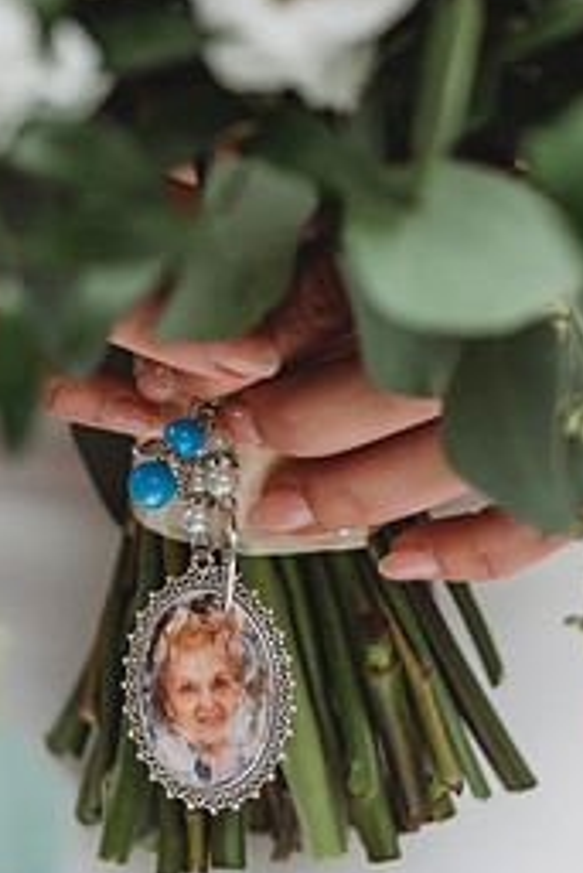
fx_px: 8514
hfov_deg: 3.9
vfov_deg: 5.9
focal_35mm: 351
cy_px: 365
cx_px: 208
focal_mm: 200
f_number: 2.8
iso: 1000
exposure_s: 1/1600
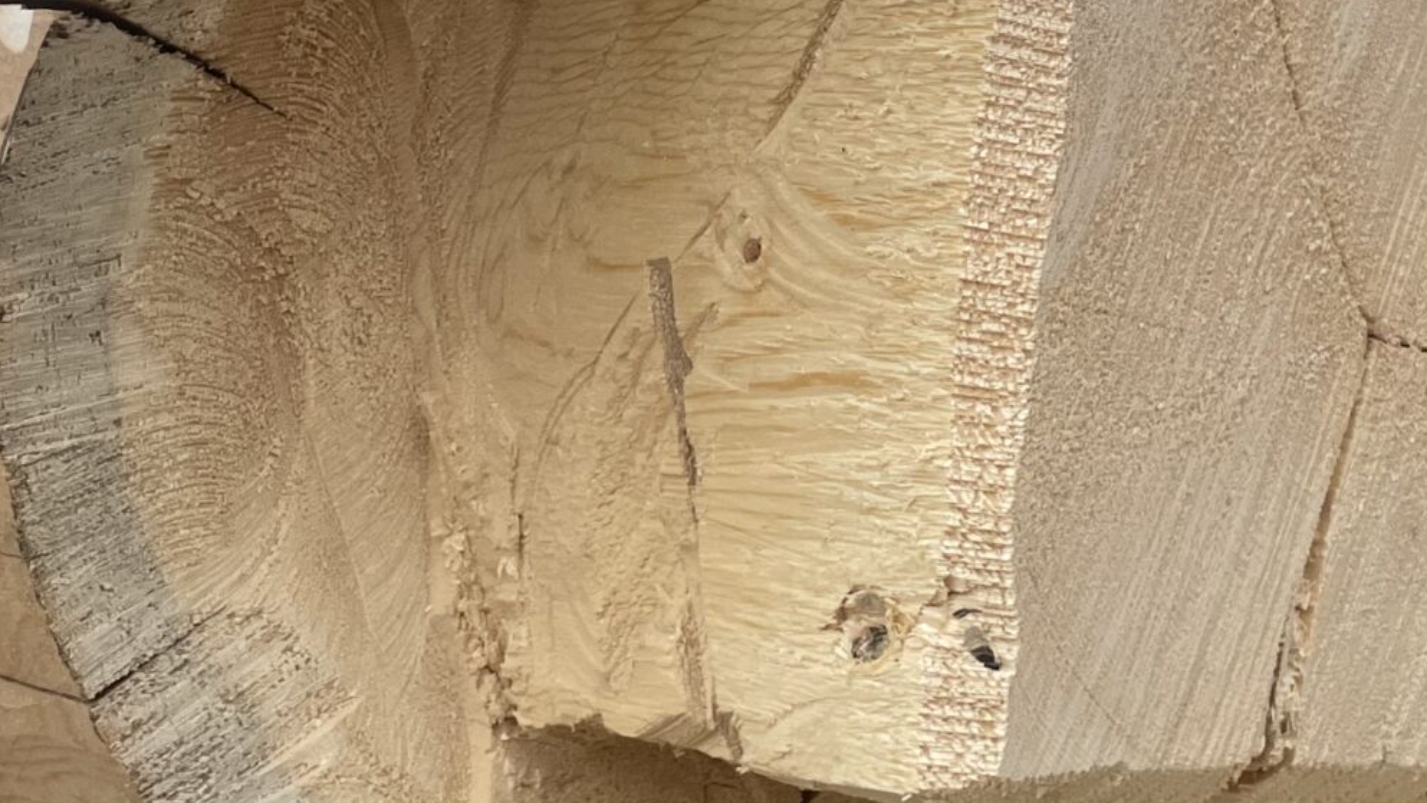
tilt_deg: -1.9
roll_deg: +4.1
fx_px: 2763
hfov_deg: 29.0
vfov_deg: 16.5
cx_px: 685
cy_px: 302
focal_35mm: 73
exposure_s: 1/3401
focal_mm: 4.2
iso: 32
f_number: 1.6
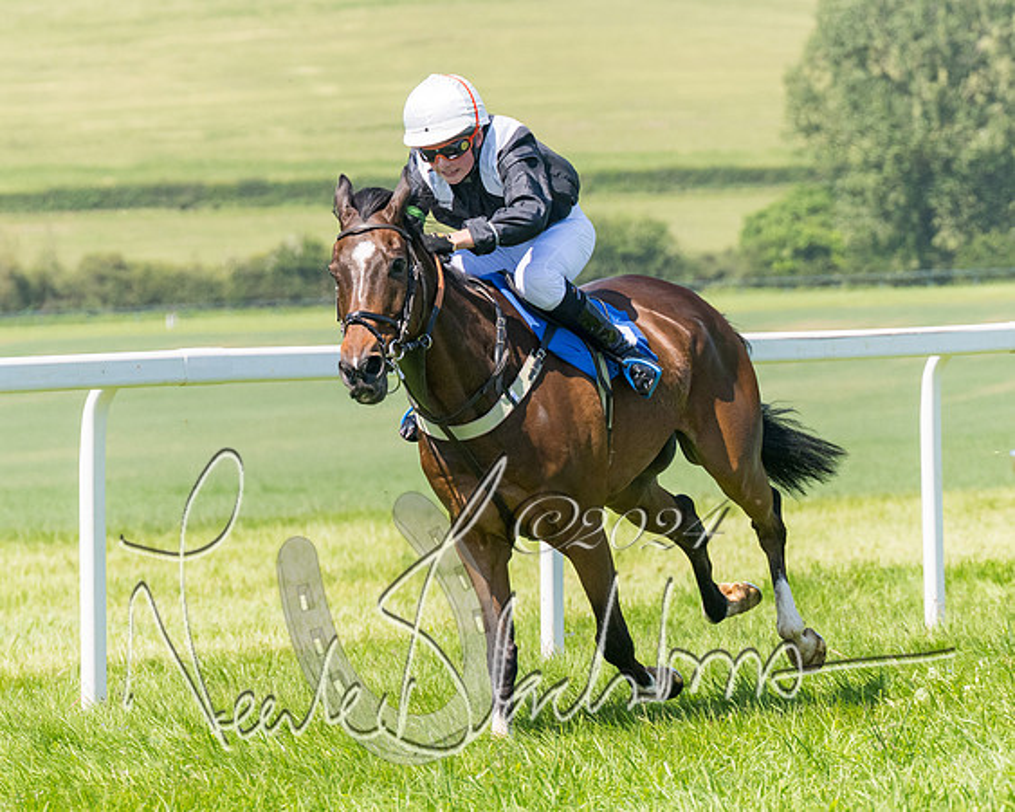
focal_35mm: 260
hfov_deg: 7.4
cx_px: 498
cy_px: 387
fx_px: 7809
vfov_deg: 5.9
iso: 400
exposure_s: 1/3200
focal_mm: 125
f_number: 5
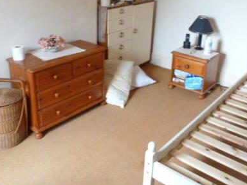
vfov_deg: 37.1
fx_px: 271
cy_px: 56
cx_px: 130
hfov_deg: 49.0
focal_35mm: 38
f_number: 2.8
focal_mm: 4.5
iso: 800
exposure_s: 1/15
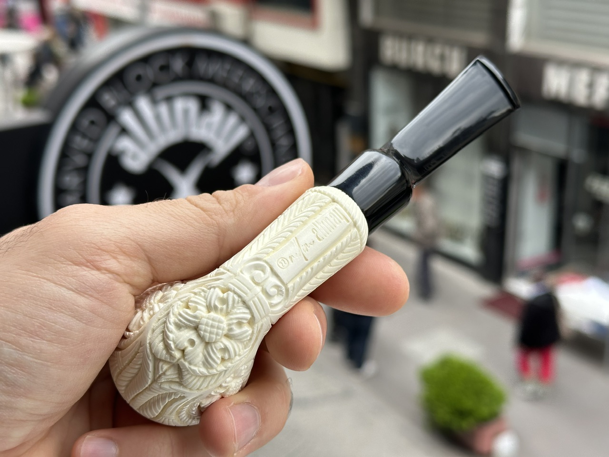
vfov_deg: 30.3
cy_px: 228
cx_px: 304
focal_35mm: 48
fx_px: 844
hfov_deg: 39.7
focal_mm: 6.86
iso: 64
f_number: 1.78
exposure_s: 1/435
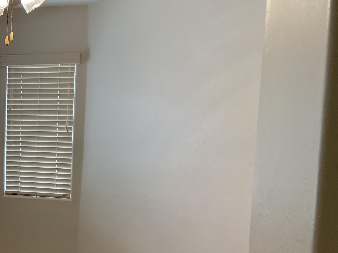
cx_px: -28
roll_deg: -0.8
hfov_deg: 30.5
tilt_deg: -5.3
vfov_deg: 25.4
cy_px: 186
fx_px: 557
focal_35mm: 57
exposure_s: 1/120
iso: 125
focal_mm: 4.2
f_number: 1.6
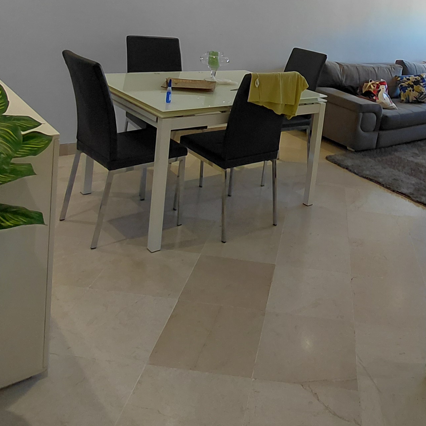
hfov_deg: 44.3
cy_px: 62
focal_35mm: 36
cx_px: 328
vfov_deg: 43.1
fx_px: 501
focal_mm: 1.64
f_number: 2.2
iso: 40
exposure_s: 1/60
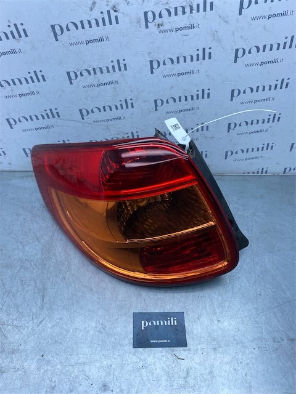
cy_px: 197
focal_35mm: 26
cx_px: 148
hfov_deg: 53.1
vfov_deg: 67.3
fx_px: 296
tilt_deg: -50.0
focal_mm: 4.25
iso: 32
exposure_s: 1/973
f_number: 1.8
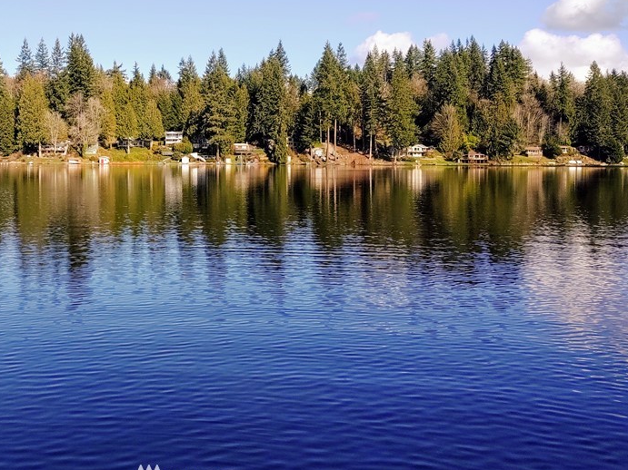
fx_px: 726
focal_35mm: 40
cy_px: 162
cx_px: 184
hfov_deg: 45.7
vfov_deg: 35.6
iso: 100
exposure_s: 1/3456
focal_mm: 4.75
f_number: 1.7
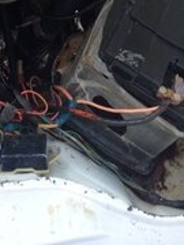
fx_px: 567
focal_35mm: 80
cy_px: -64
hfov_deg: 18.1
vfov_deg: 22.2
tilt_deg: -47.1
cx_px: 8
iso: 100
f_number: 2.2
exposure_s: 1/33
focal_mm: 4.15
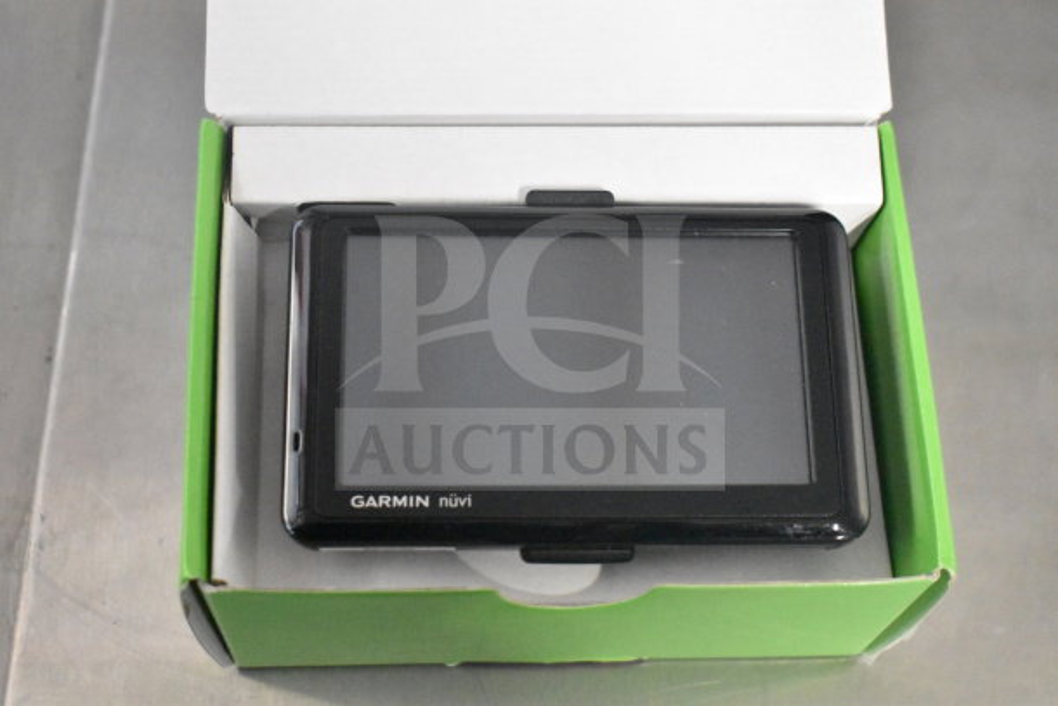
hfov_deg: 35.0
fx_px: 1675
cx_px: 529
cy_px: 353
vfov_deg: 23.8
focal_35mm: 57
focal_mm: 38
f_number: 4.8
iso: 14400
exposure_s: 1/60
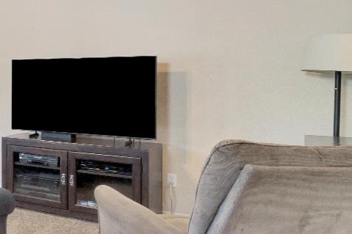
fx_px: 459
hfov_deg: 28.0
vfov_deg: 28.5
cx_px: -177
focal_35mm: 47
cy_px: 85
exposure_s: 1/8
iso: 400
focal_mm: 10
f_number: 8
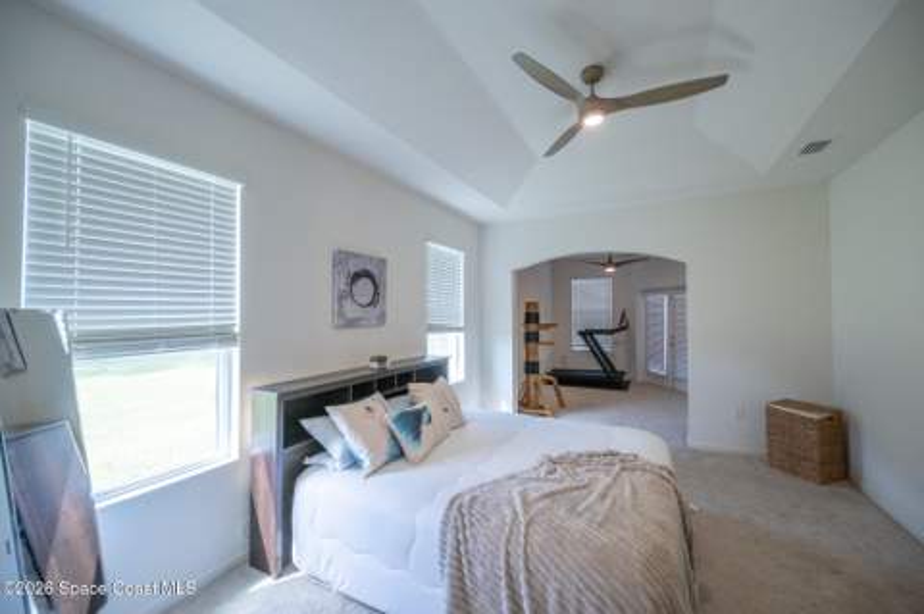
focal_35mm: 14
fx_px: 368
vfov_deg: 79.7
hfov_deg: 102.9
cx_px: 462
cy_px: 307
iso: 200
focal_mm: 14
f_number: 5
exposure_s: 1/80
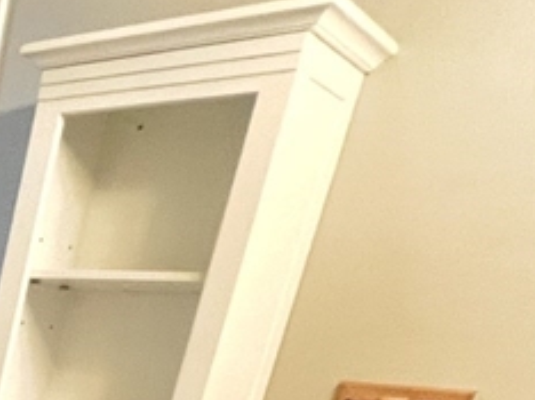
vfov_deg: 20.4
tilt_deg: -18.3
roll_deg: -5.2
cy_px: 658
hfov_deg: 22.7
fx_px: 880
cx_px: -382
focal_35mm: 57
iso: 320
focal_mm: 1.57
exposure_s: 1/60
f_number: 1.8
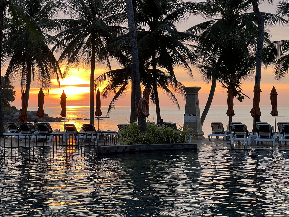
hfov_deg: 25.0
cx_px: 144
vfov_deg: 18.9
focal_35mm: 78
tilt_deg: +0.1
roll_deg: +0.5
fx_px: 651
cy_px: 109
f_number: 2.8
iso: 80
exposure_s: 1/122
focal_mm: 9
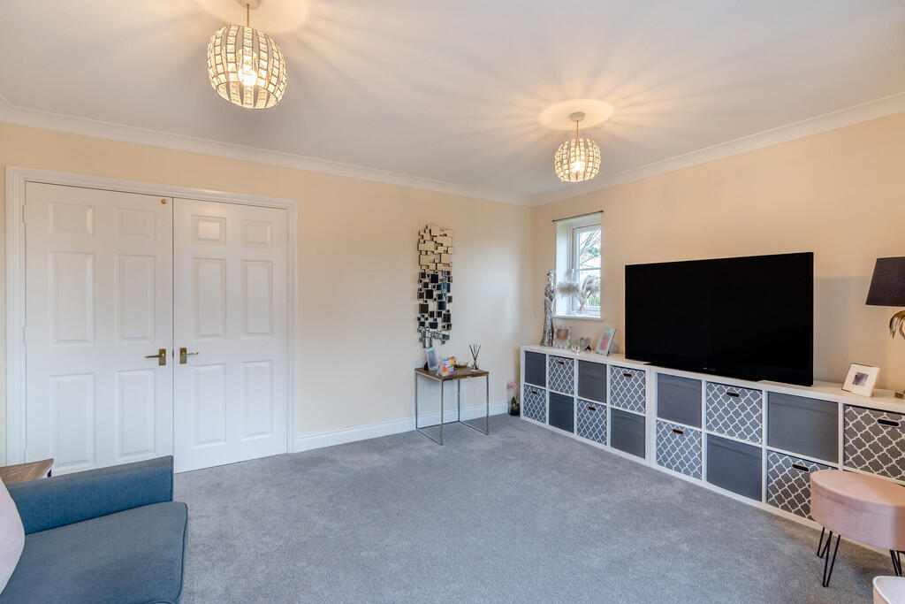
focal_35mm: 15
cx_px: 452
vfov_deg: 77.3
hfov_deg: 100.4
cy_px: 302
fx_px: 377
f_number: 8
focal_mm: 10
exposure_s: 1/8
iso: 200
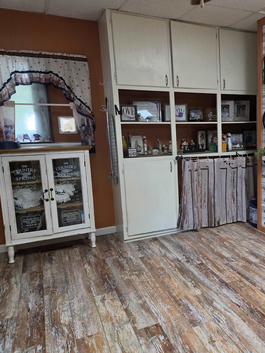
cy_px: 176
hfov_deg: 42.3
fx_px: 316
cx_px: 230
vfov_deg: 58.4
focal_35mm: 31
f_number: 1.8
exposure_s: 1/120
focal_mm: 5.4
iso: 400
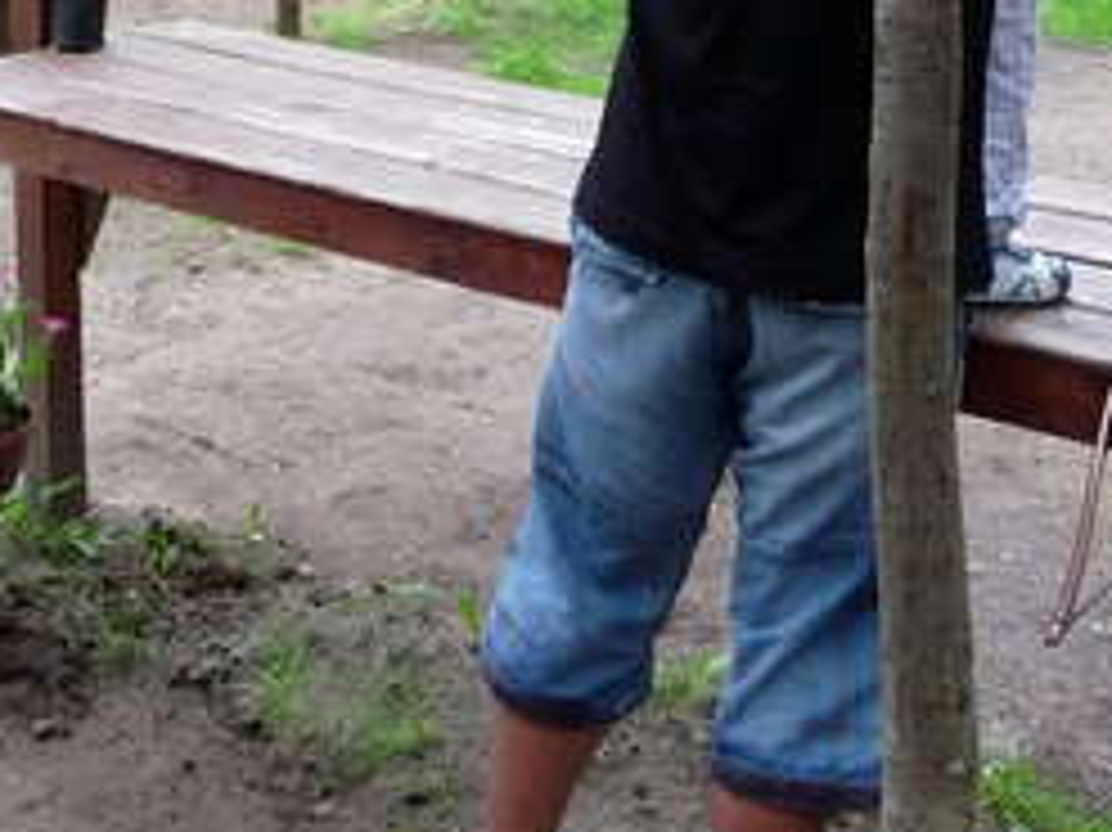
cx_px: 657
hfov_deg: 28.5
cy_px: -103
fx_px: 2183
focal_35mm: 68
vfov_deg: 20.5
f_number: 3.3
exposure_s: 1/20
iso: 400
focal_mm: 4.7
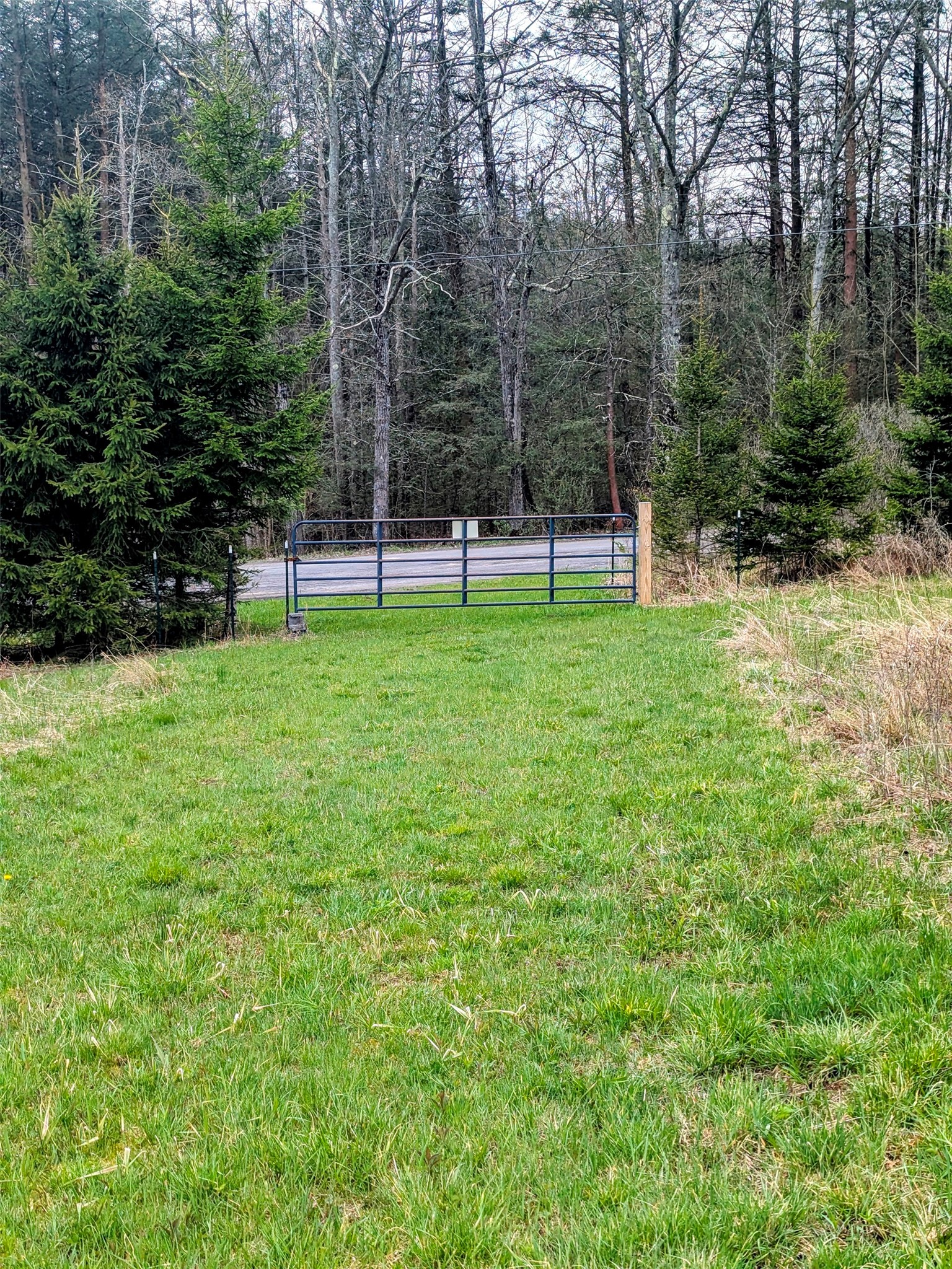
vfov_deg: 39.7
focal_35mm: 48
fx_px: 1760
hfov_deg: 30.3
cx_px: 476
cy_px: 634
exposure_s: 1/365
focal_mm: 6.81
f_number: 1.85
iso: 34
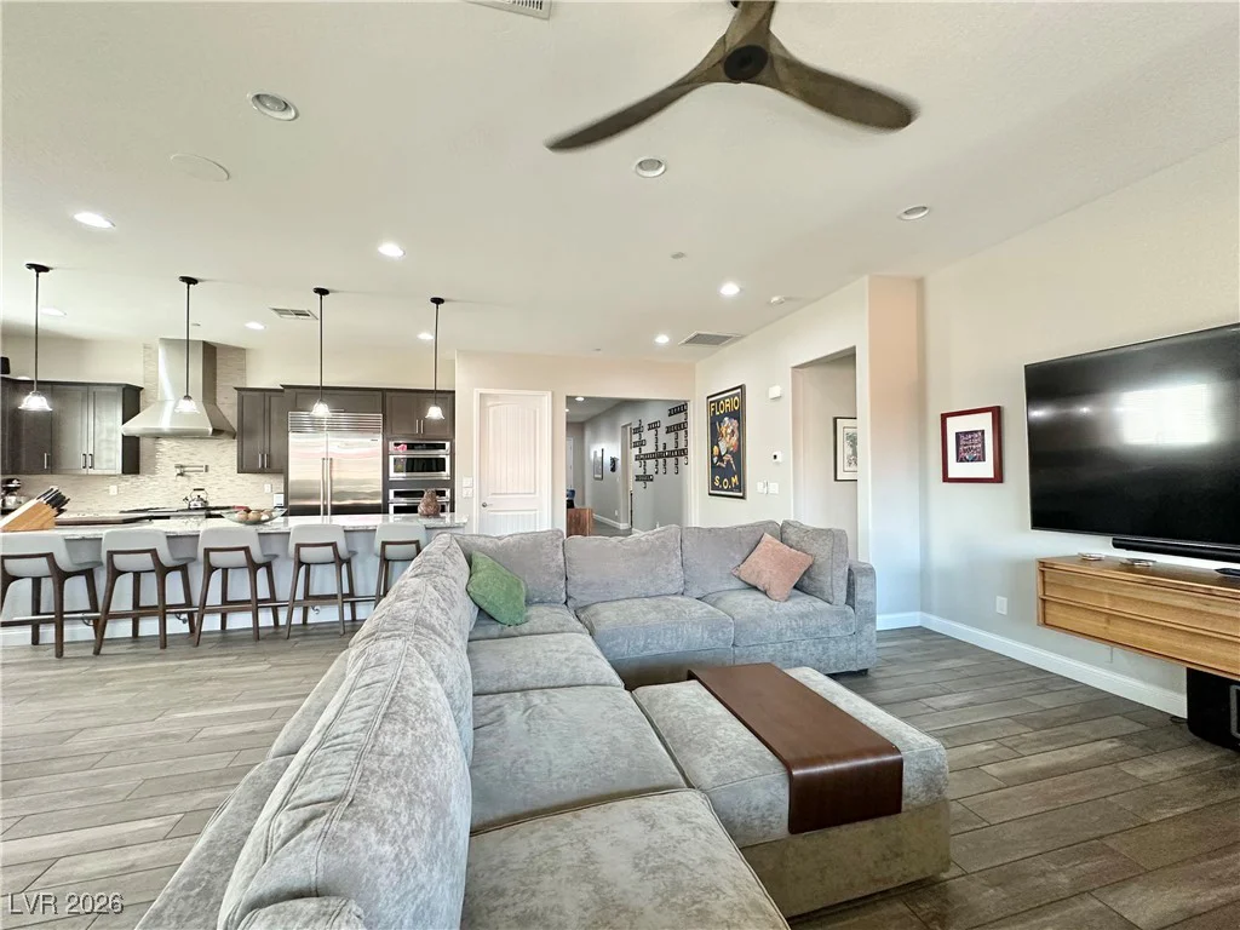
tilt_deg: +1.1
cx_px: 620
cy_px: 465
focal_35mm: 14
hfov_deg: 102.1
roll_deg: +0.2
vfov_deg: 85.7
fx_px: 502
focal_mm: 2.22
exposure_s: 1/120
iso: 250
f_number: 2.2
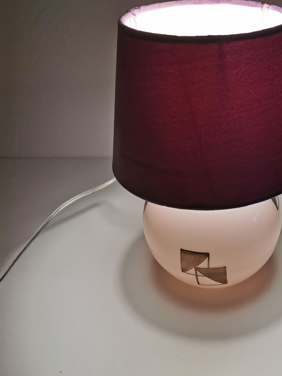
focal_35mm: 47
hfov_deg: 30.3
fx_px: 511
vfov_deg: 40.4
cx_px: 215
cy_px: 164
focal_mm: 5.56
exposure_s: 1/311
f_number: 1.6
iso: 50
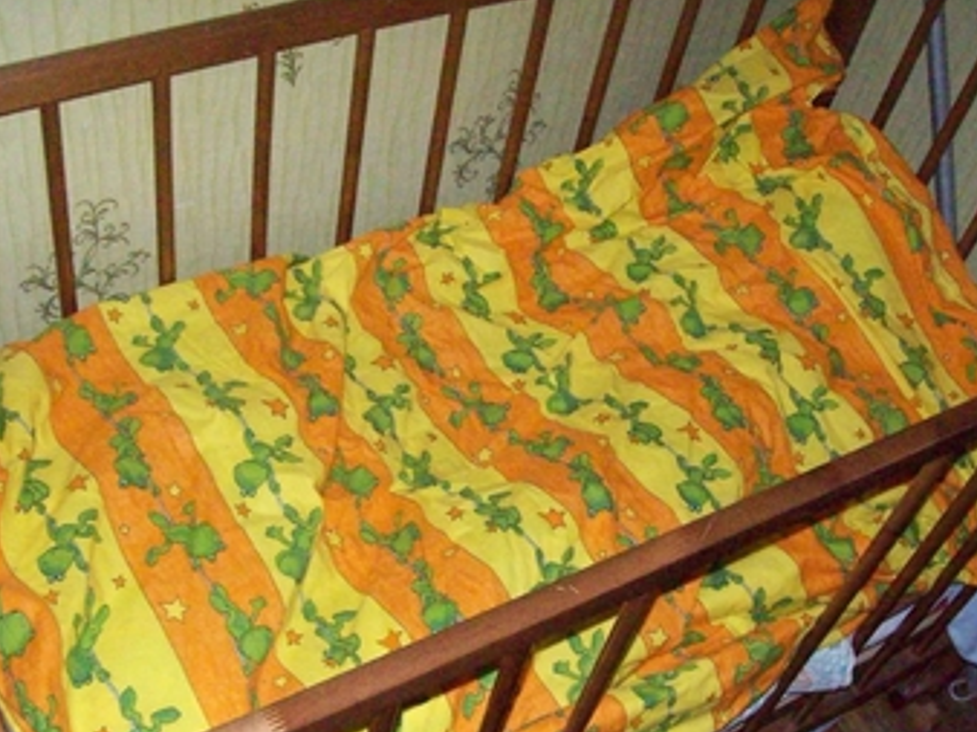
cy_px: 483
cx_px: 497
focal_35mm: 48
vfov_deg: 30.0
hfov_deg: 39.7
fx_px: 1354
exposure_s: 1/128
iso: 800
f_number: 2.7
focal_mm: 6
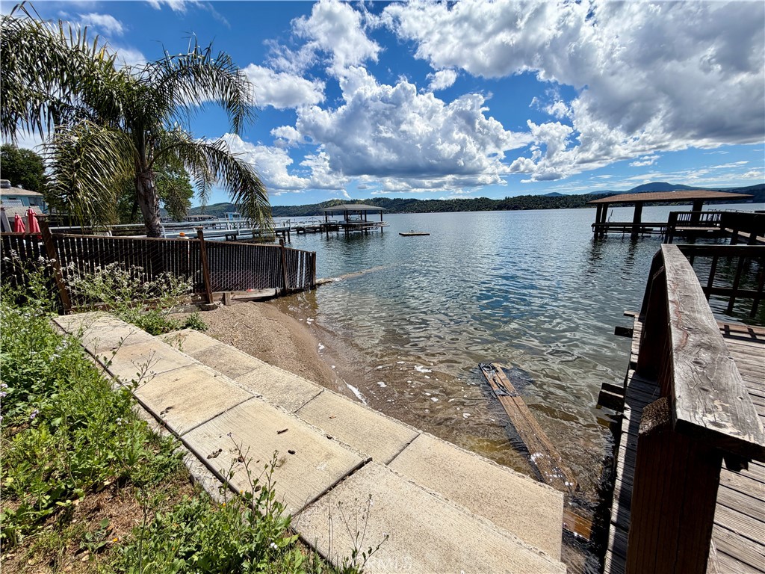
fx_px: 309
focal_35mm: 14
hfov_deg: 102.1
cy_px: 287
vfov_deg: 85.7
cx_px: 382
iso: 20
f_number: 2.2
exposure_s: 1/1285
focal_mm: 2.22
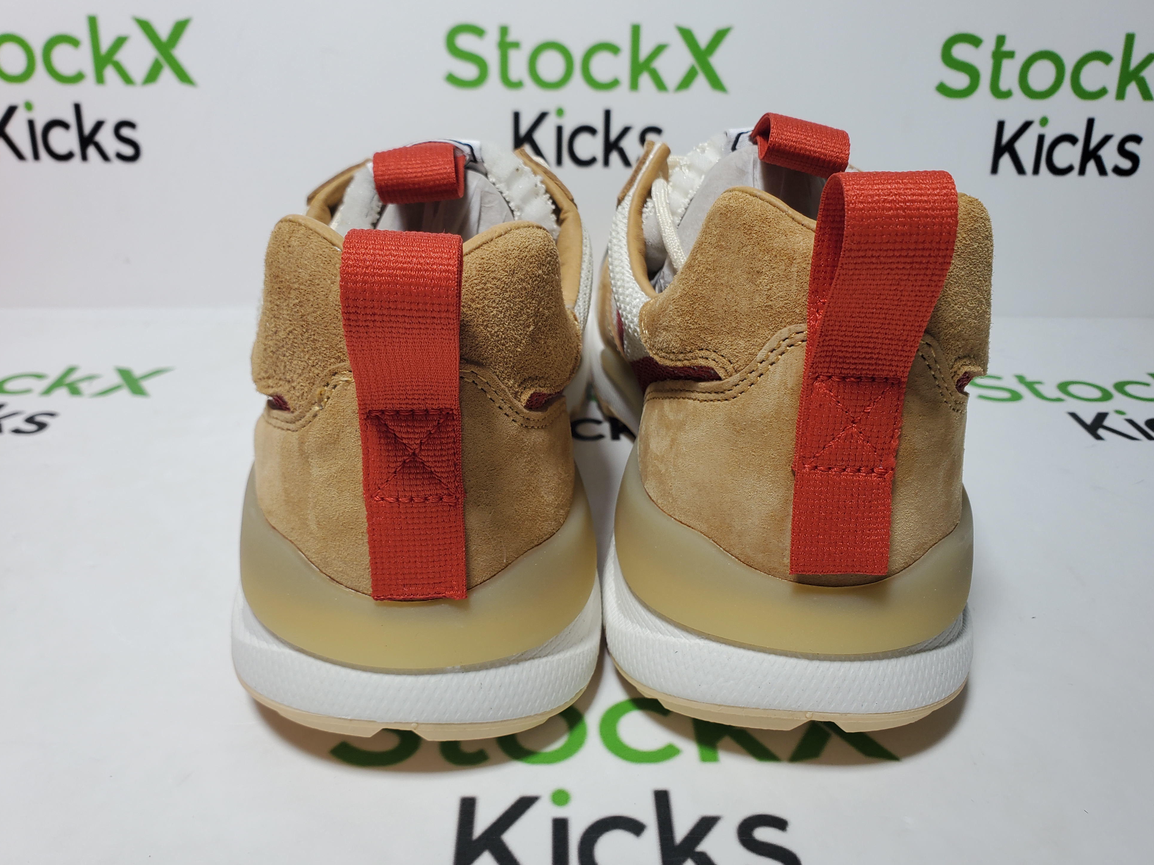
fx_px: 900
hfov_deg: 65.3
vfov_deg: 51.4
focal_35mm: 27
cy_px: 437
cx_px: 586
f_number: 2.4
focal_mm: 4.3
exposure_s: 1/210
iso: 50
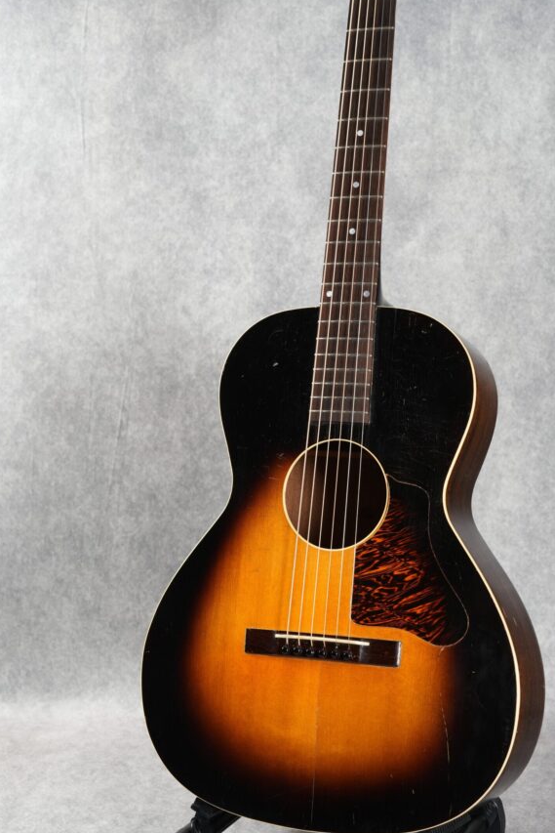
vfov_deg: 33.3
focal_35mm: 60
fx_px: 1387
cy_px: 349
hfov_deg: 22.6
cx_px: 328
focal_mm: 50
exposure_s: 1/1.6
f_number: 6.3
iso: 400
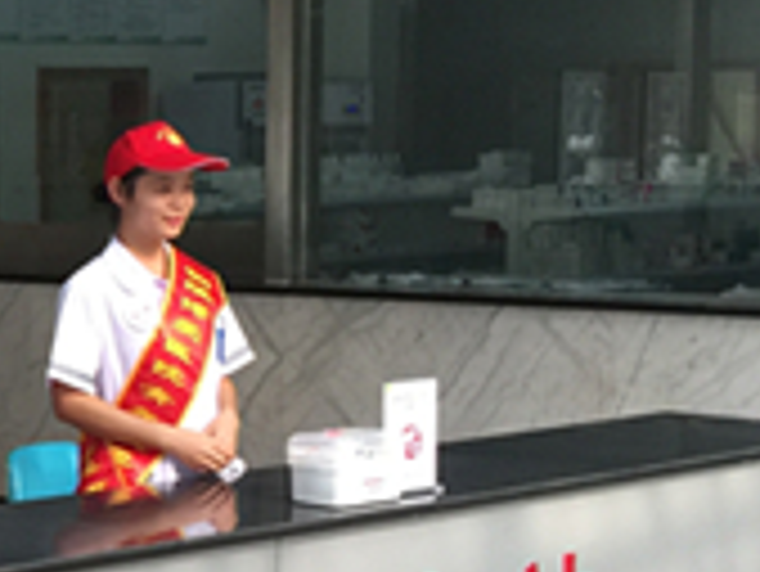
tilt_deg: -4.5
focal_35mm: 103
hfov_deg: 17.0
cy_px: 383
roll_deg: -0.9
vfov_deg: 14.4
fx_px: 2263
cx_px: -423
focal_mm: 4.15
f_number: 2.2
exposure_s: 1/33
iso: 32
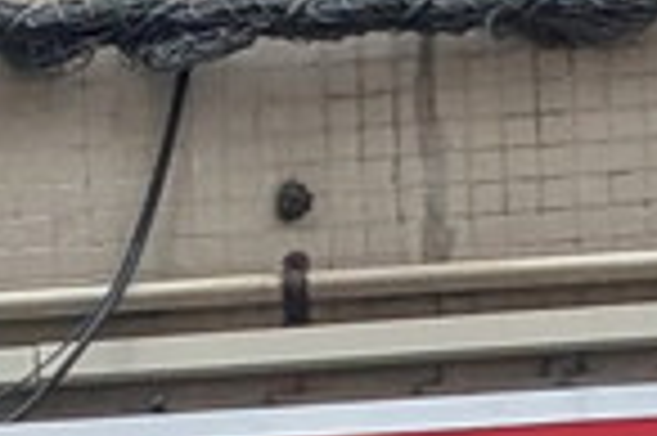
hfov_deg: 5.6
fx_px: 6508
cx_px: -724
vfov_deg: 3.7
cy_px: 1299
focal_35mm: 357
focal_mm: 6.9
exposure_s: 1/290
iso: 83
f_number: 1.68
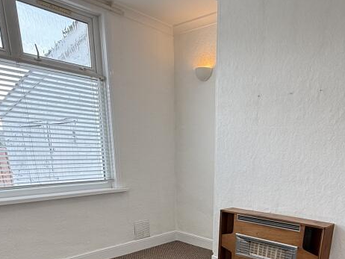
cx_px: 210
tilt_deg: -18.5
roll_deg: -1.9
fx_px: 309
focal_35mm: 31
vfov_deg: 40.3
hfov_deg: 57.8
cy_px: 255
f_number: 2.2
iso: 100
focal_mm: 2.22
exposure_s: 1/100
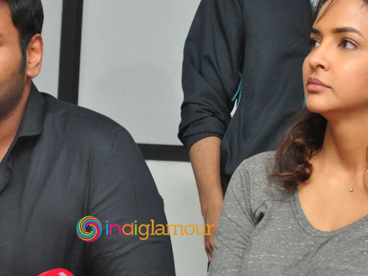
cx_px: 145
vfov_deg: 10.3
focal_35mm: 144
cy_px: 135
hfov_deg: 13.7
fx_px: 1531
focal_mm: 52
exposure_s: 1/125
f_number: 6.3
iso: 1600
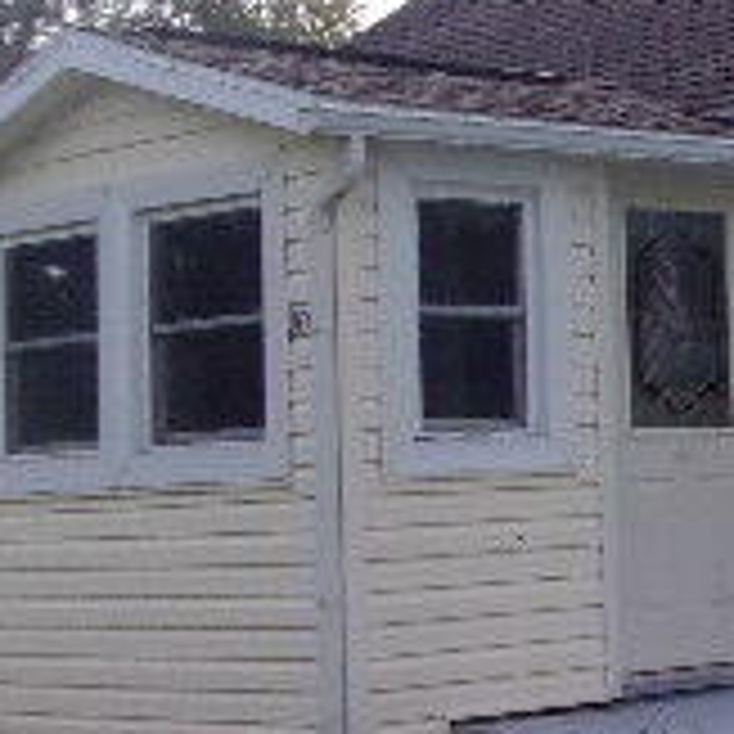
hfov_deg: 15.7
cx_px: 1252
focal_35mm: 97
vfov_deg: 17.9
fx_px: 2327
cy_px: 306
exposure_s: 1/210
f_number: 10.8
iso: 200
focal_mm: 5.1
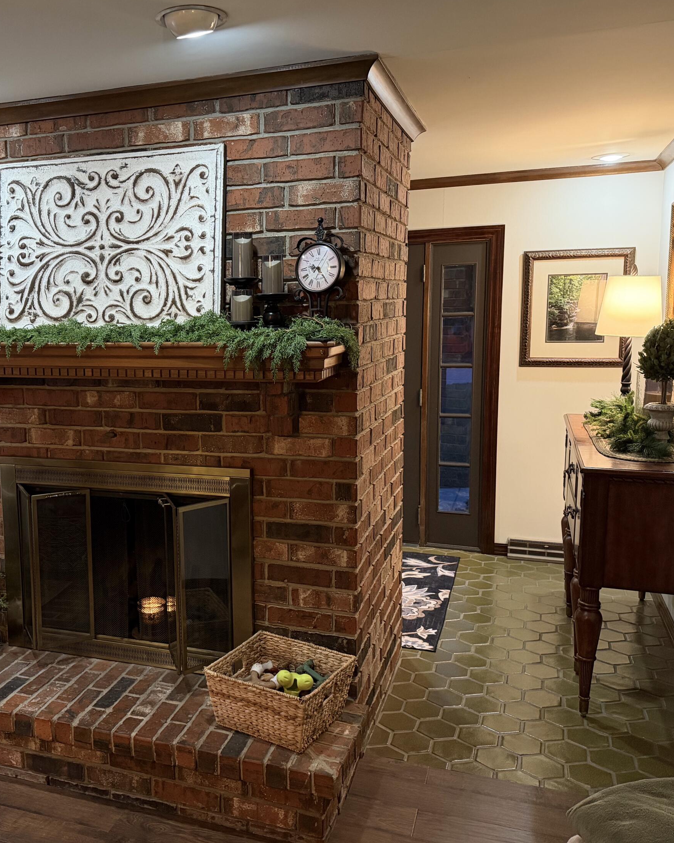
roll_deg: +1.1
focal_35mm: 32
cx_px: 203
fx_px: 798
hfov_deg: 44.8
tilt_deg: -7.7
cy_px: 421
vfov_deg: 55.7
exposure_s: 1/60
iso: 500
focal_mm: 6.76
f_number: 1.78
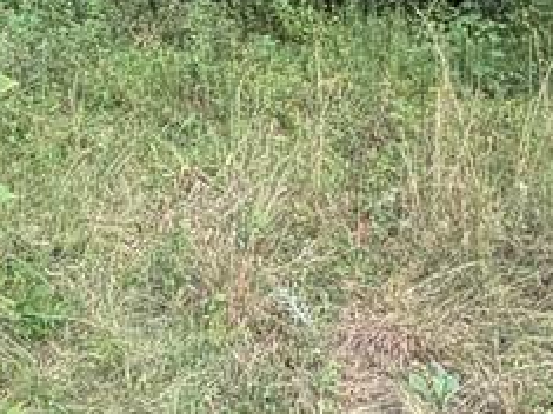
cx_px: 200
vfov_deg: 22.5
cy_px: -52
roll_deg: +0.1
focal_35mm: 61
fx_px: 974
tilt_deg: -3.7
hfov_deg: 31.5
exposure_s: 1/121
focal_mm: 2.22
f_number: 2.2
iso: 125
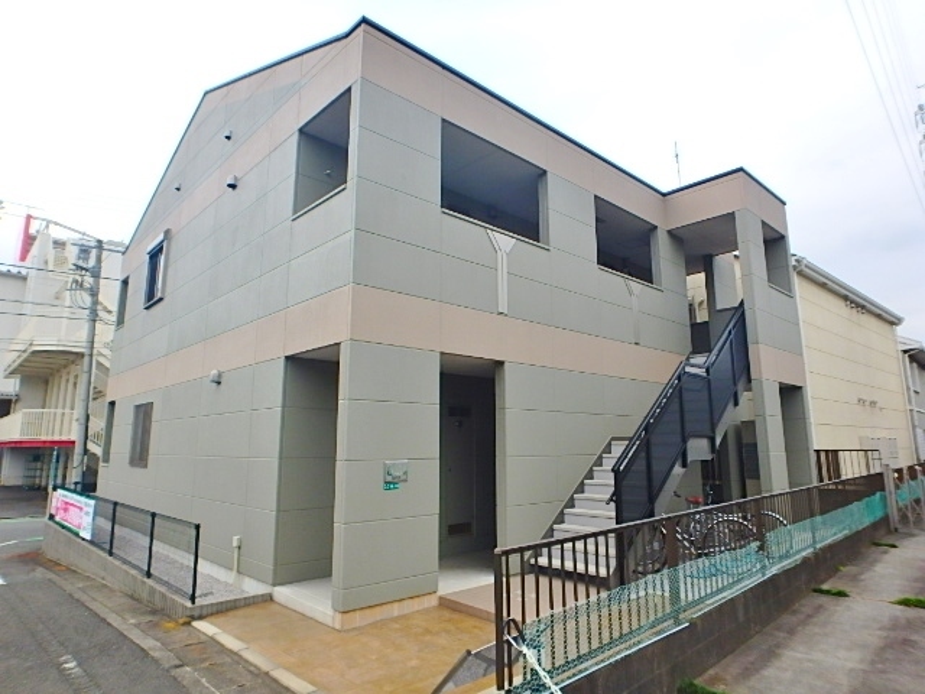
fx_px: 561
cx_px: 462
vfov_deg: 63.4
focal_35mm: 21
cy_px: 347
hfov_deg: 79.0
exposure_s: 1/250
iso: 125
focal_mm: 3.7
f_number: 3.5
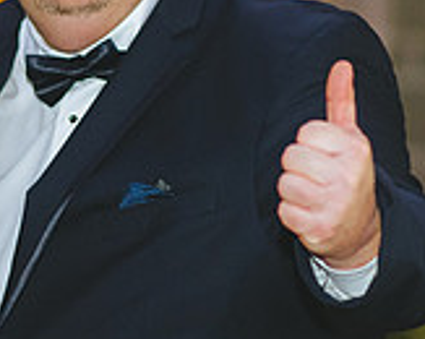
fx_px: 4799
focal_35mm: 382
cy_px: 76
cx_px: 20
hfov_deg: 5.1
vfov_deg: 4.0
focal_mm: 85
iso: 1600
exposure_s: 1/125
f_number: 2.2
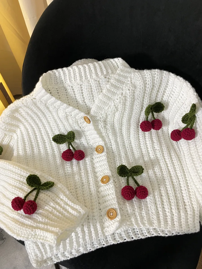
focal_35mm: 26
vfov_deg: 67.3
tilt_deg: -53.1
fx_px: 202
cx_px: 101
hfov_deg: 53.1
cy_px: 134
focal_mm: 4.2
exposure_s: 1/50
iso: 125
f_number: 1.6
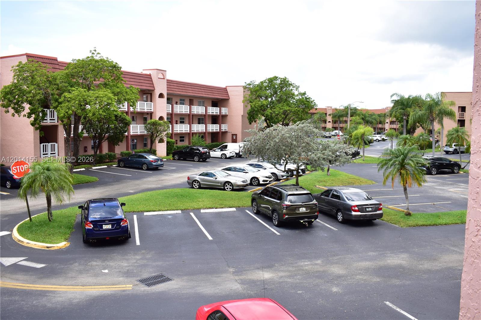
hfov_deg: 57.2
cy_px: 160
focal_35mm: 33
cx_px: 240
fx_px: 441
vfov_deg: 40.0
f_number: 5.6
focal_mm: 22
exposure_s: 1/200
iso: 100
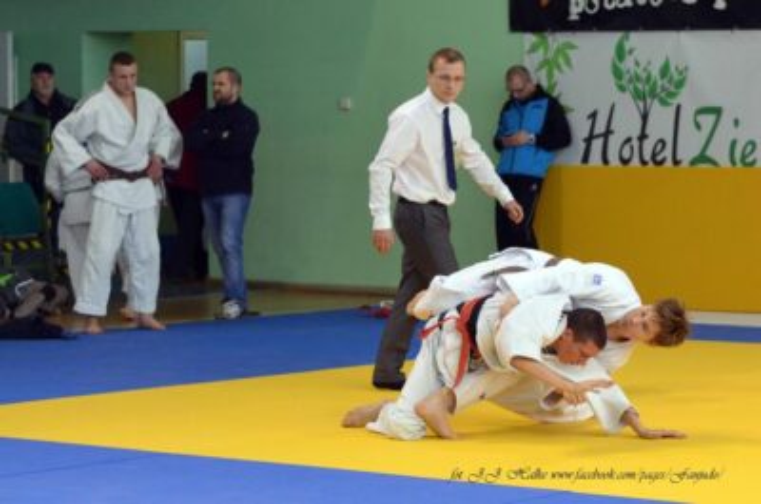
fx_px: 1582
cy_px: 252
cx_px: 380
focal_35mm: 75
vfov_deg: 18.1
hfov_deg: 27.0
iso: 1000
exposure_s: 1/800
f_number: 2.5
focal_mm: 50
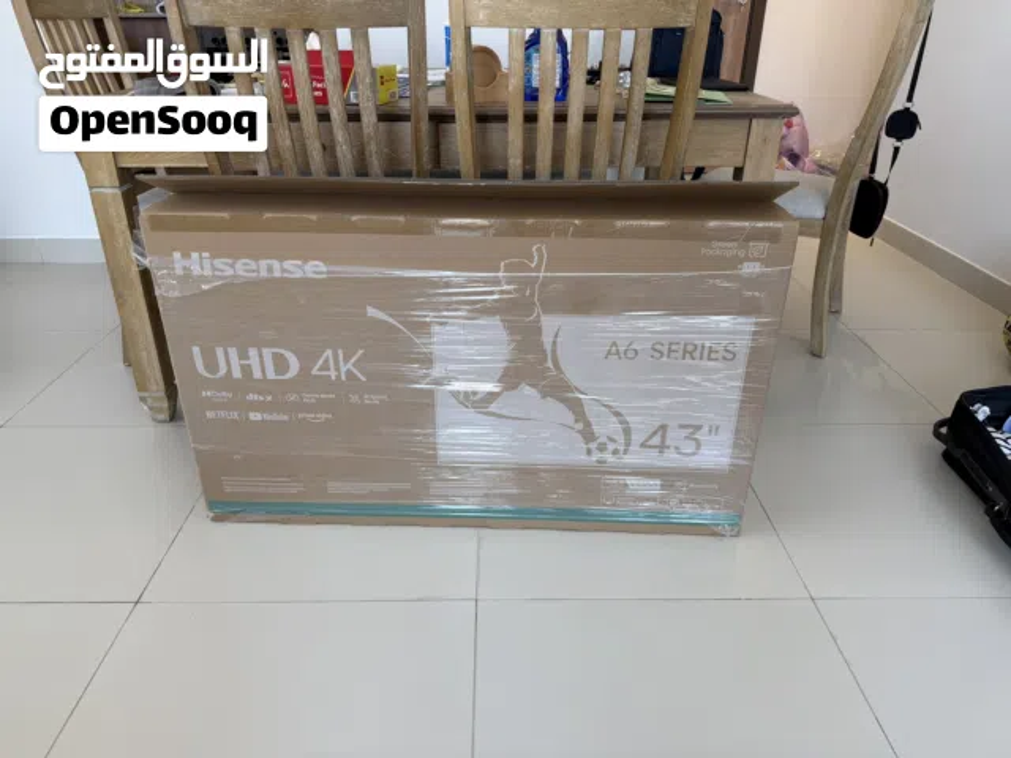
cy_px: 379
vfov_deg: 56.8
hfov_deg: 71.6
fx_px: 701
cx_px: 506
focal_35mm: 24
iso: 100
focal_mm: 6.76
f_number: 1.78
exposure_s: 1/100
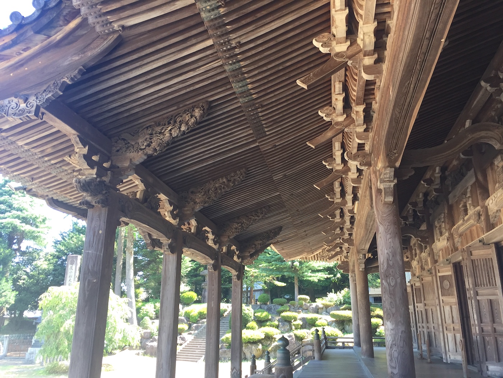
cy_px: 189
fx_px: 421
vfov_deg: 48.2
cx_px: 252
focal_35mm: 29
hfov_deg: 61.7
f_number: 2.2
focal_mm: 4.15
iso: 50
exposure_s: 1/120
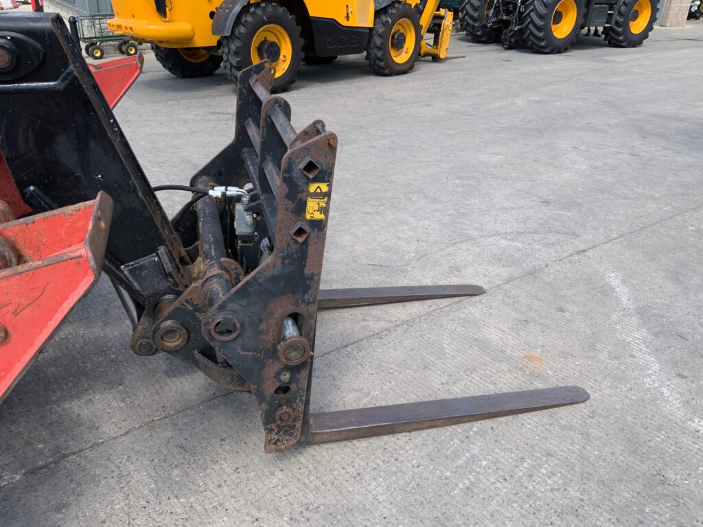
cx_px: 352
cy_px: 264
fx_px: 589
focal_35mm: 29
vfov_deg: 48.2
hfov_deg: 61.7
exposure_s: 1/545
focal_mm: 3
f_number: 1.8
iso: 16
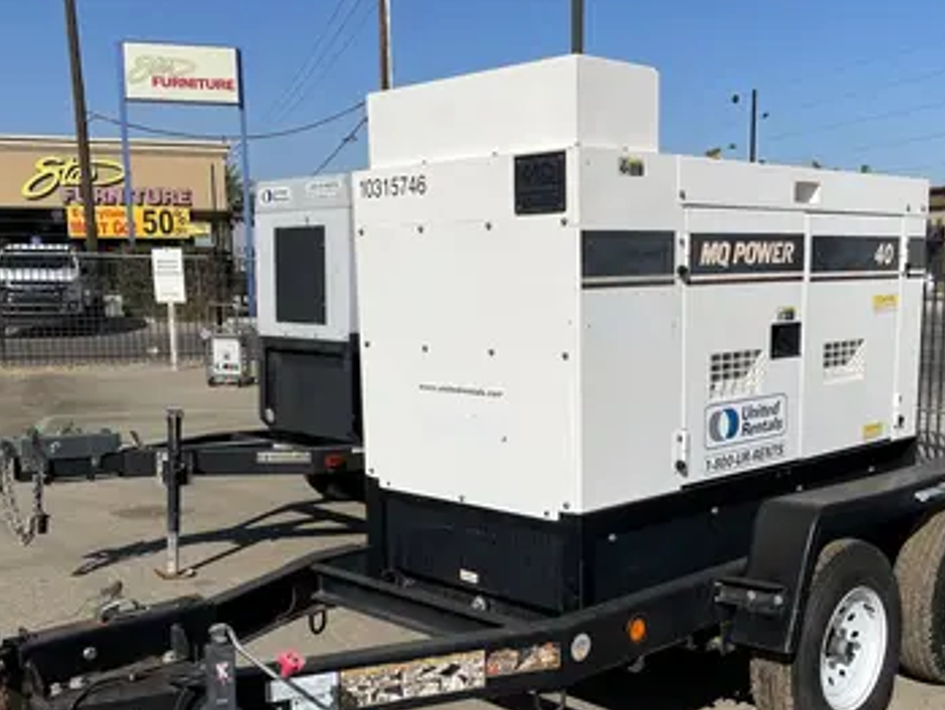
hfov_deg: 45.7
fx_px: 1120
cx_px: 528
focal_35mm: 41
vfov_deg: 34.7
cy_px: 486
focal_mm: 4.2
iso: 32
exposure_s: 1/6897
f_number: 1.6
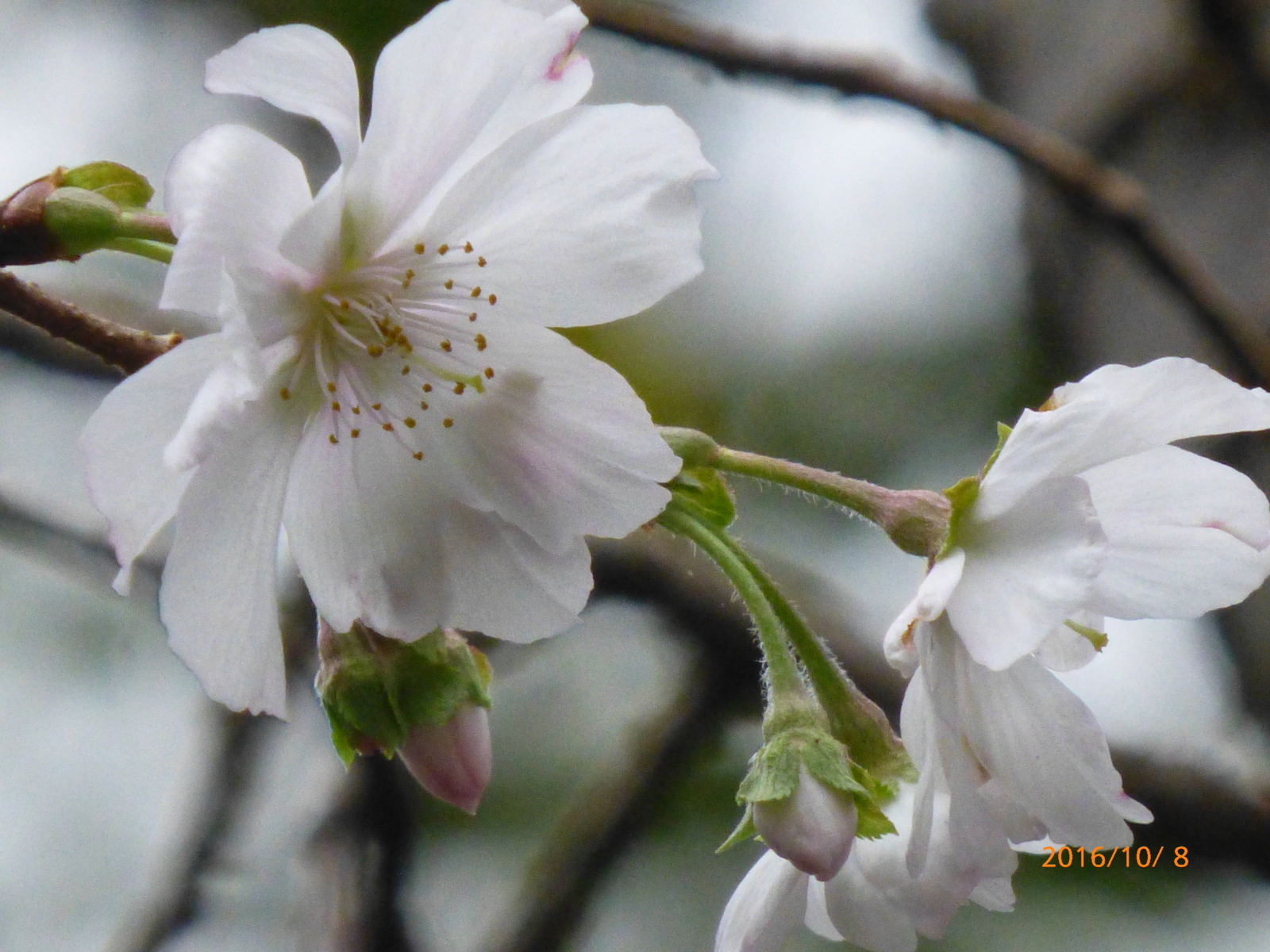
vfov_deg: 1.8
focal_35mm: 840
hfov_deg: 2.4
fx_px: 30818
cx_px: 635
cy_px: 476
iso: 800
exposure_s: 1/200
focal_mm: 86
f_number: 6.4
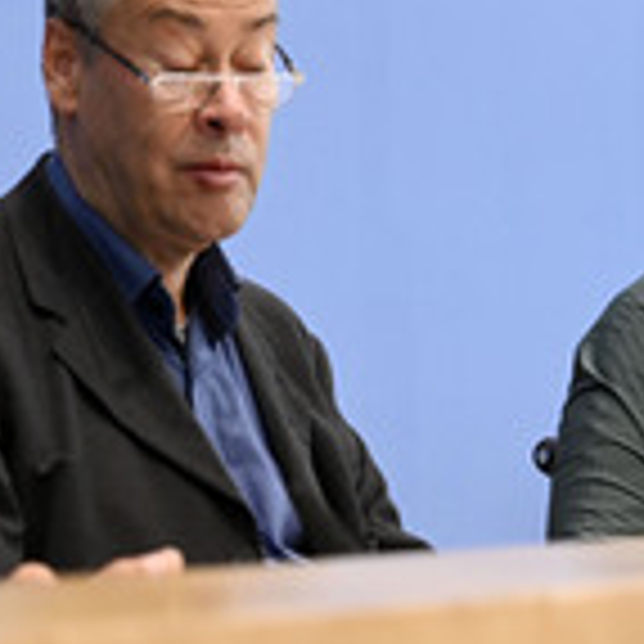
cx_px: 227
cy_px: 45
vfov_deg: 9.3
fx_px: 3957
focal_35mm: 188
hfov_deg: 9.3
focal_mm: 70
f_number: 5.6
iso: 4000
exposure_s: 1/500
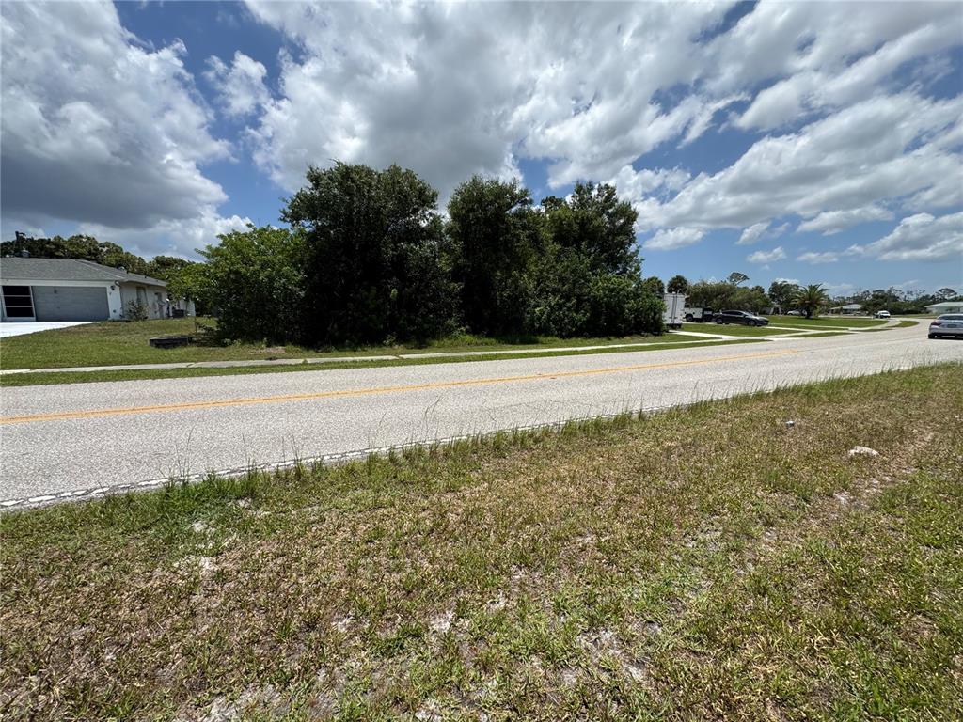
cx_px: 482
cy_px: 361
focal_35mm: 14
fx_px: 389
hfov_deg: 102.1
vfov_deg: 85.7
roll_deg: +0.2
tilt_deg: -7.6
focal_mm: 2.22
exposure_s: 1/2342
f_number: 2.2
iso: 50
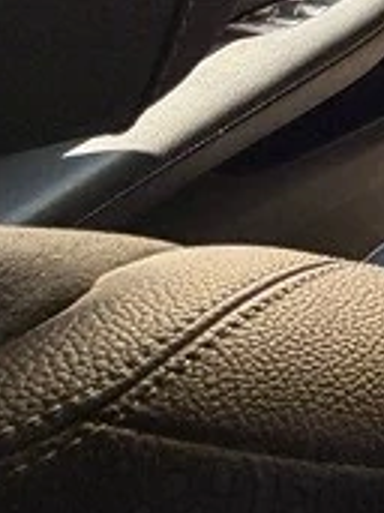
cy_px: -222
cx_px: 1194
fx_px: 1214
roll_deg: -3.7
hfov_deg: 10.8
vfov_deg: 20.8
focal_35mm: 82
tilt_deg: -18.6
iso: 250
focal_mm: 2.22
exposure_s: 1/121
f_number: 2.2
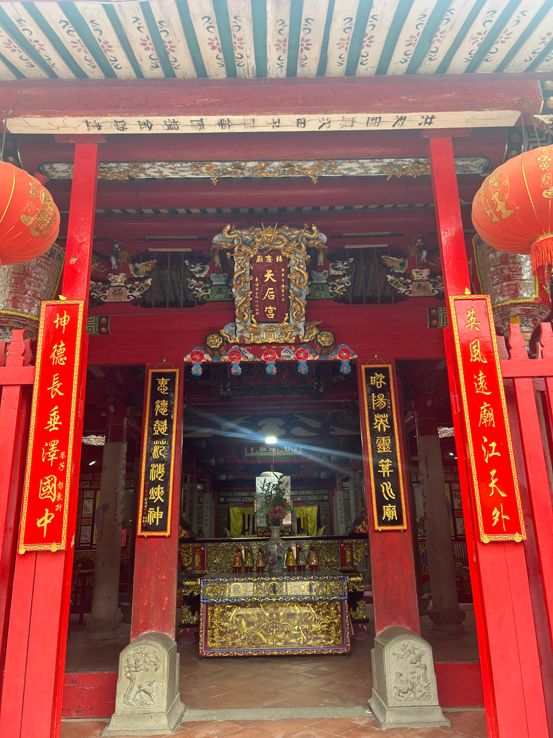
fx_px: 554
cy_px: 369
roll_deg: +1.9
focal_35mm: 26
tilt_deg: +20.5
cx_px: 276
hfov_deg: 53.1
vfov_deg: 67.3
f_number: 1.5
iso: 32
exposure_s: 1/143
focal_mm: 5.7
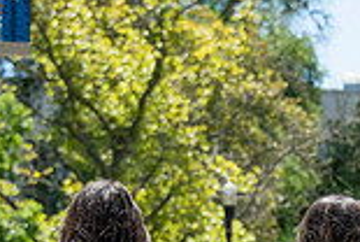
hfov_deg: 7.0
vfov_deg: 4.7
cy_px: 390
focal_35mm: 291
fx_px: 2916
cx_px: 383
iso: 500
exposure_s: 1/2500
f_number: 5.6
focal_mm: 78
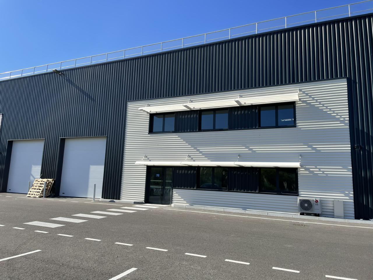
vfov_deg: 53.1
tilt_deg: +9.5
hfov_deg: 67.3
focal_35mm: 26
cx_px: 186
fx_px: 280
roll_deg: -2.4
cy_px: 140
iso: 32
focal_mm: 4.2
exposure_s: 1/2747
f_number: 1.6
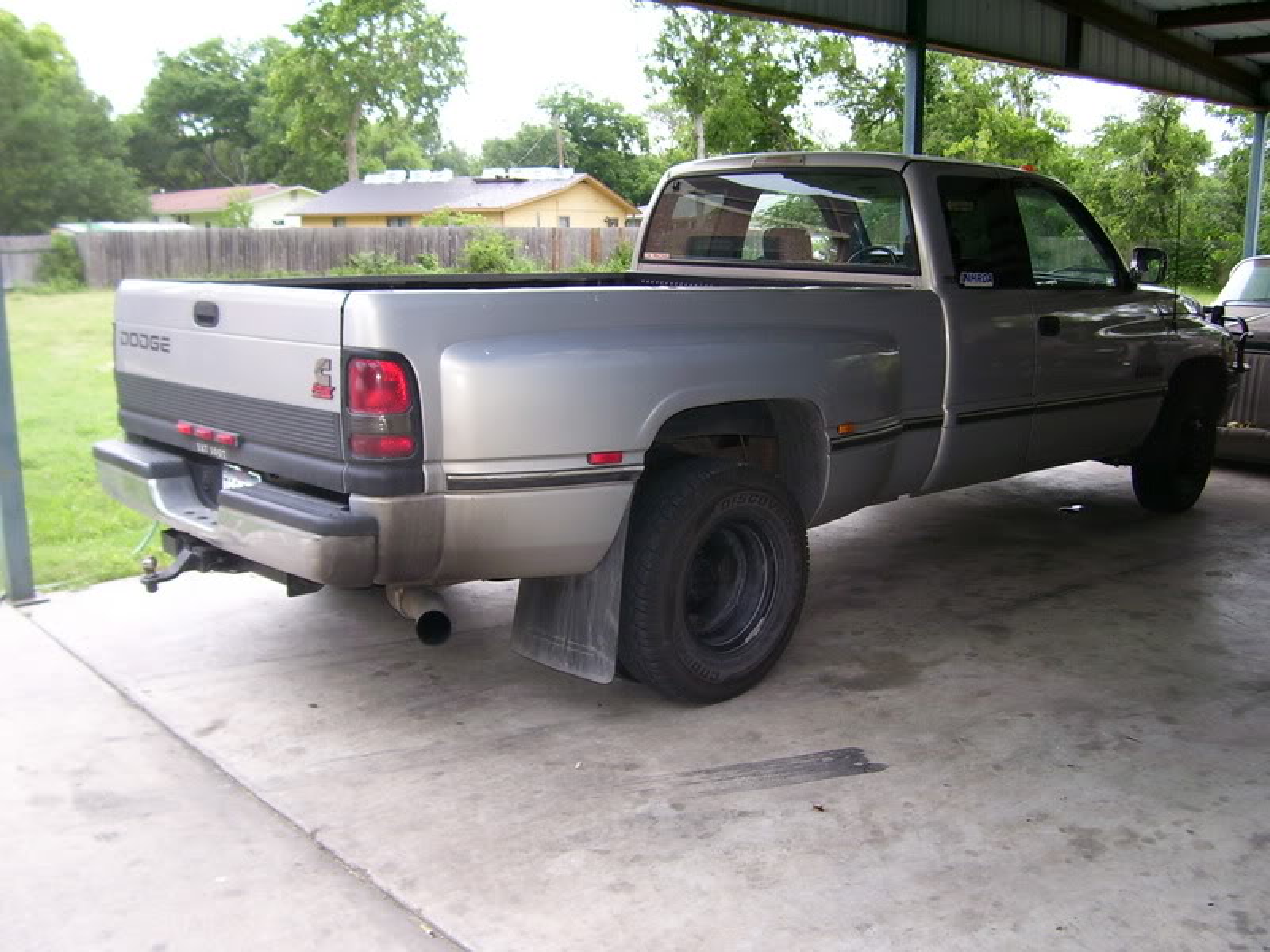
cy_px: 476
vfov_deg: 41.8
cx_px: 635
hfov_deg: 54.0
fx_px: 1247
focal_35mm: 34
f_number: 2.7
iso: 80
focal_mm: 5.6
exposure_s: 1/60
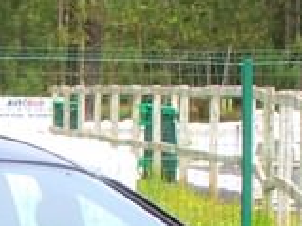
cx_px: -125
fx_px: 3025
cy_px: 387
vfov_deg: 4.2
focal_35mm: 347
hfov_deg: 5.7
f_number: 4.8
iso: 80
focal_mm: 14.7
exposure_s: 1/250
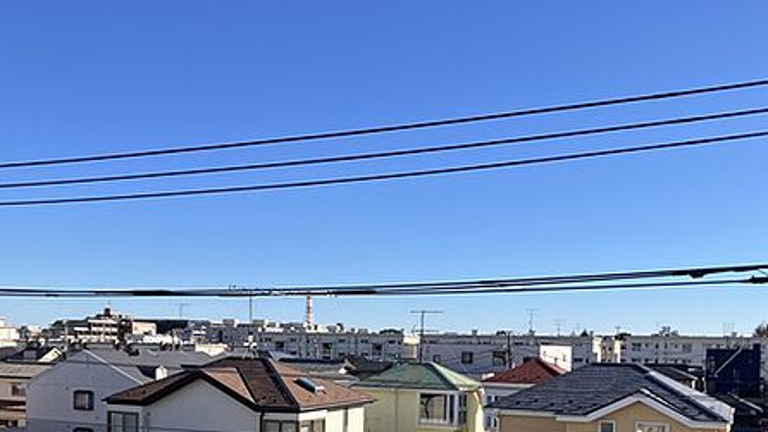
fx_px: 835
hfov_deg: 49.3
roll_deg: -1.2
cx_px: 436
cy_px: 380
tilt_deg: -0.9
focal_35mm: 41
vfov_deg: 28.0
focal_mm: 3.99
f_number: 1.8
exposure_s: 1/1799
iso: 32
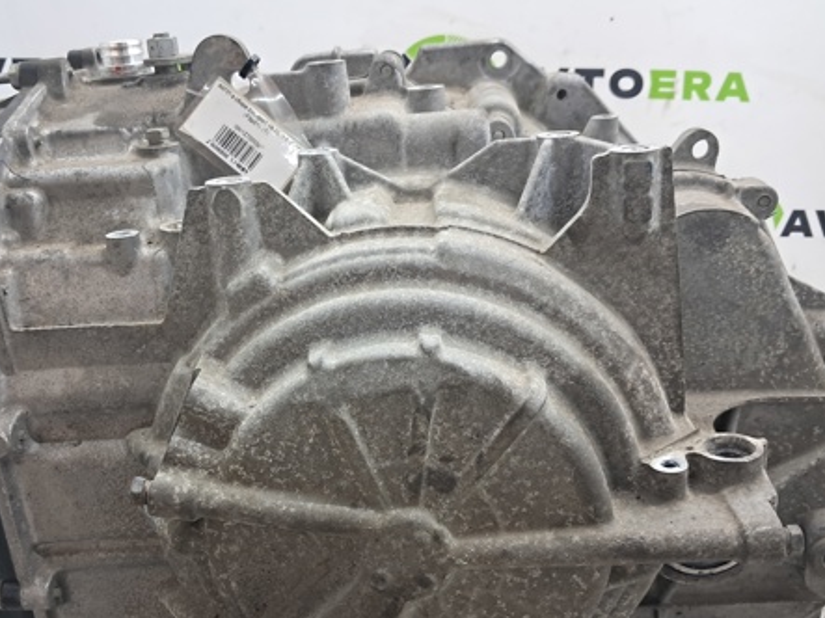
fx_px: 929
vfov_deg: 36.6
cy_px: 386
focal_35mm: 39
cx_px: 358
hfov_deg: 47.8
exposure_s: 1/50
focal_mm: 4
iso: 160
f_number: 1.8
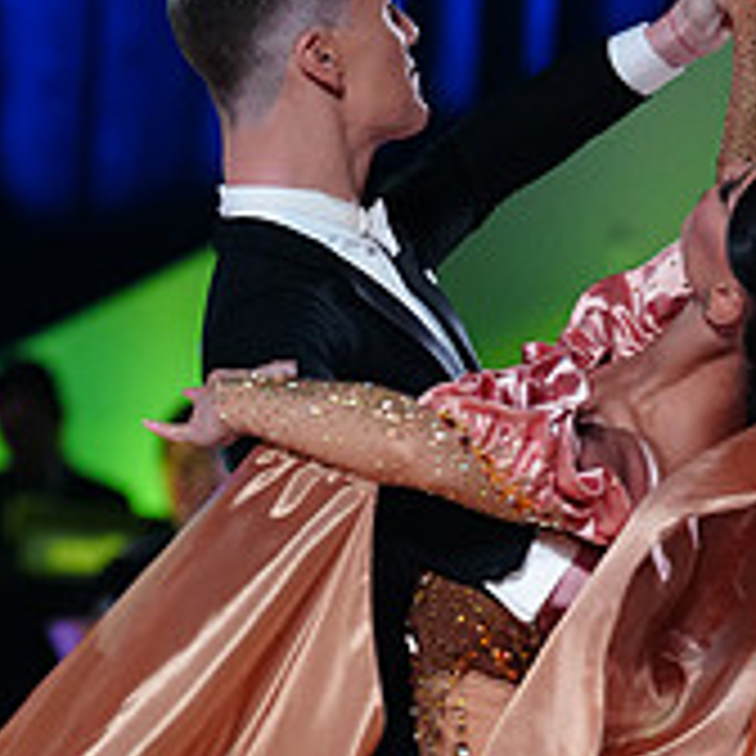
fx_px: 8796
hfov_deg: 4.9
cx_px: 430
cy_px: 954
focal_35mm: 356
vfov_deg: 4.9
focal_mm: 121
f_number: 2.8
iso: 2000
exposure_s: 1/400
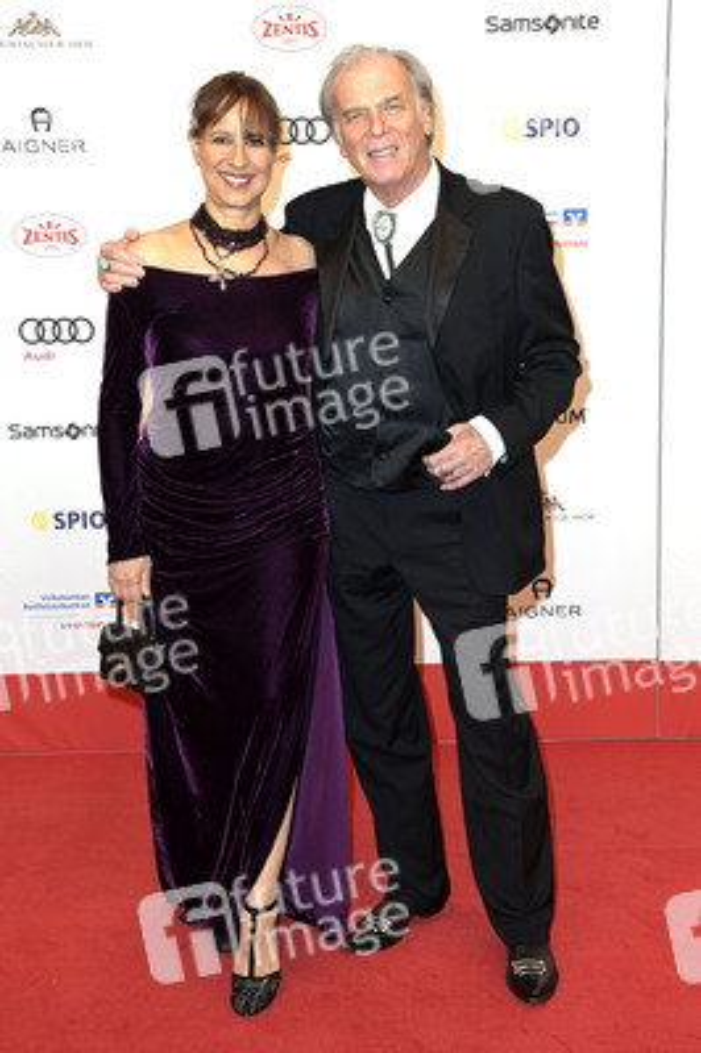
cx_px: 350
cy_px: 526
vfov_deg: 43.6
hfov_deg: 29.8
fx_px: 1317
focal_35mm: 45
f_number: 6.3
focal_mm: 45
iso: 400
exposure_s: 1/250
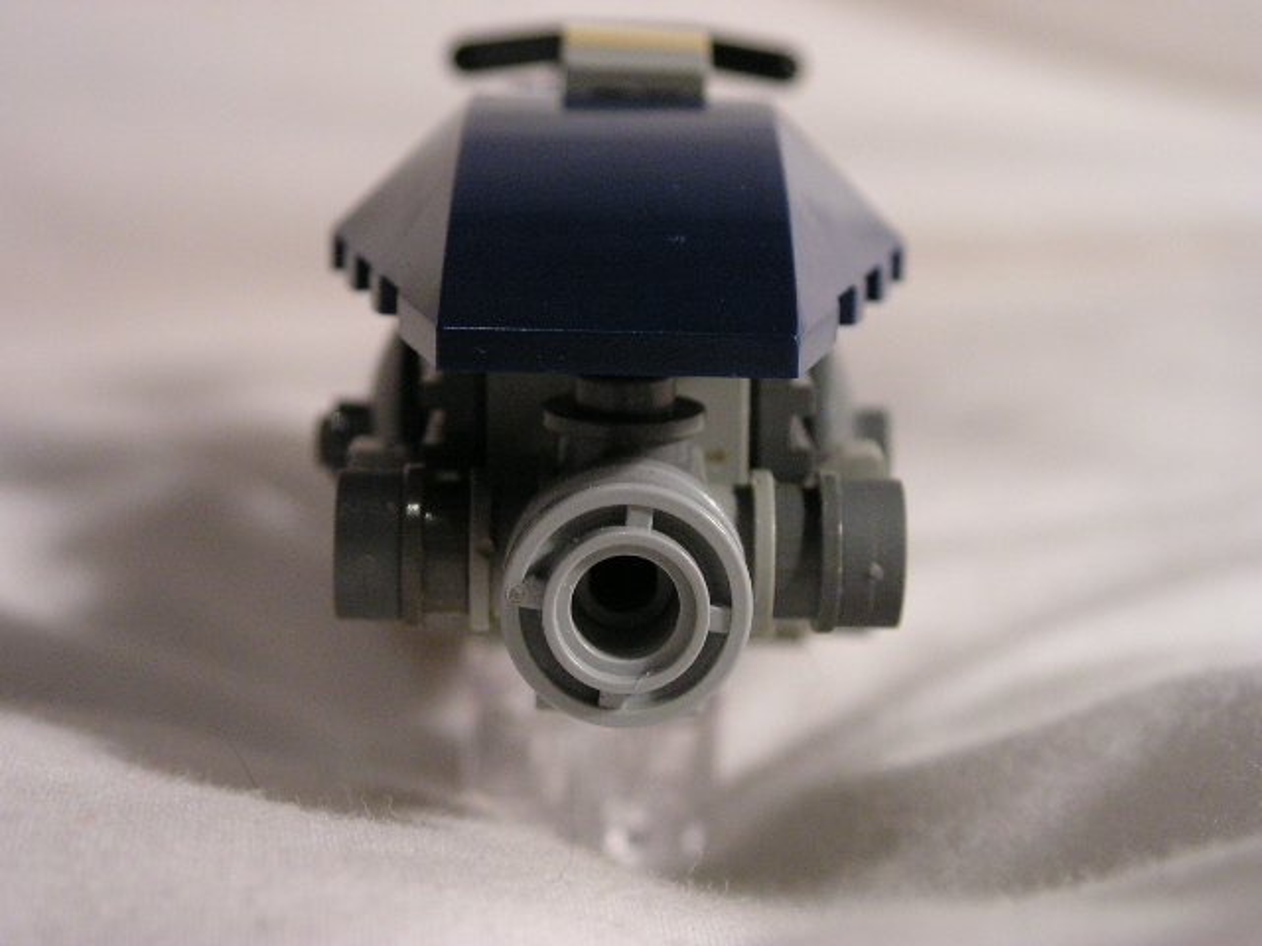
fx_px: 2807
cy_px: 473
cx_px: 631
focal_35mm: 77
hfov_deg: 25.3
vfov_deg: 19.1
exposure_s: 1/25
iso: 200
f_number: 3.3
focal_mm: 12.9
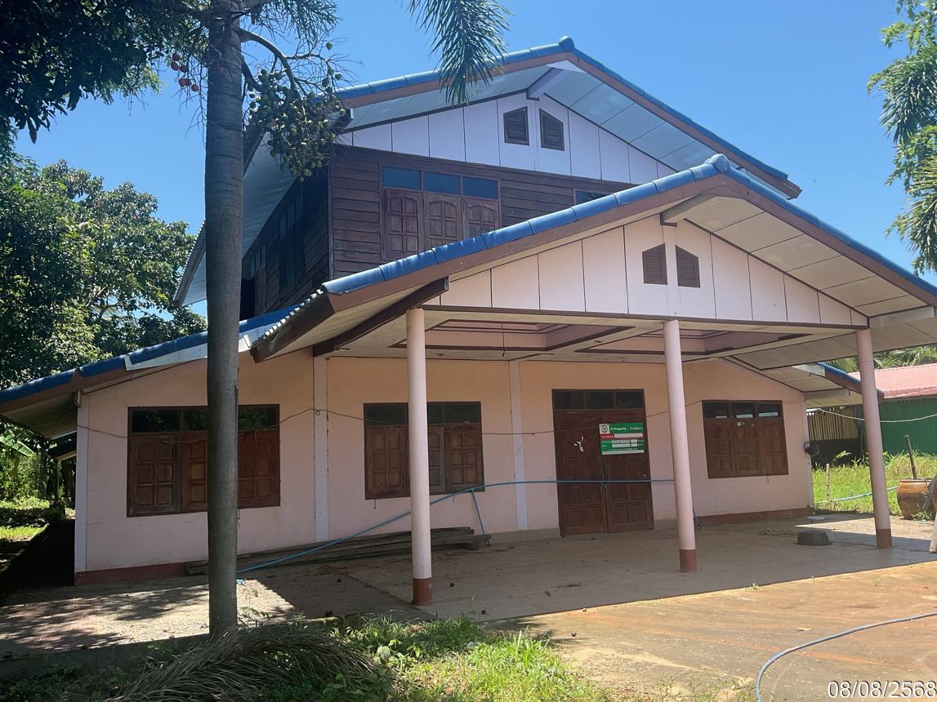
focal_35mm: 29
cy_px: 351
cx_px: 468
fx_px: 785
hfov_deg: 61.7
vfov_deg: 48.2
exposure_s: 1/792
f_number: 1.8
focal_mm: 3
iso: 16
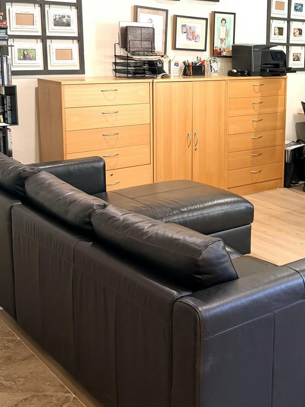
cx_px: 259
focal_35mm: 49
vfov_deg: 38.6
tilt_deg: -10.0
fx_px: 576
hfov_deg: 28.8
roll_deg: -0.6
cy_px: 145
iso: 250
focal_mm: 6.76
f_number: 1.78
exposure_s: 1/60
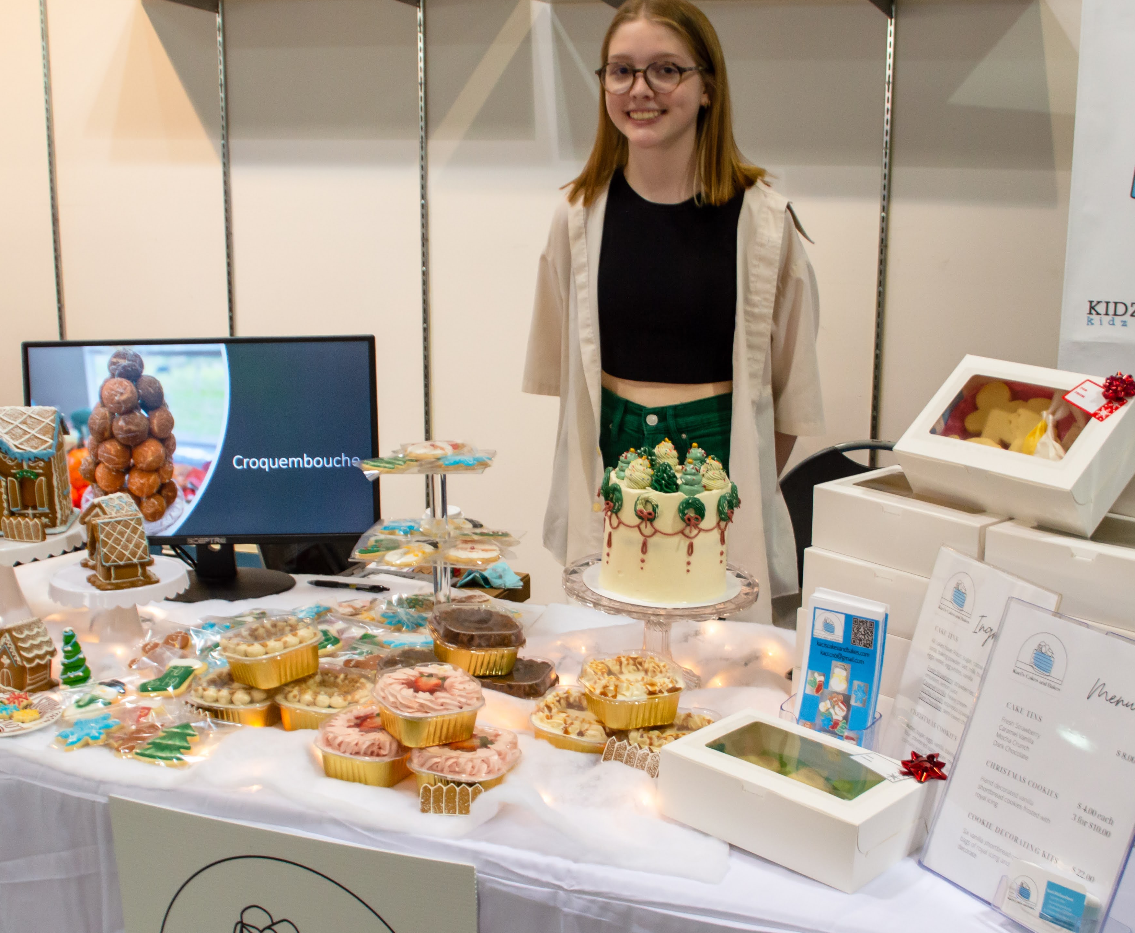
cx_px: 587
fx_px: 1460
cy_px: 465
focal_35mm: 43
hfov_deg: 42.5
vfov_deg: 35.4
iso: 400
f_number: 4
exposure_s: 1/60
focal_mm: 18
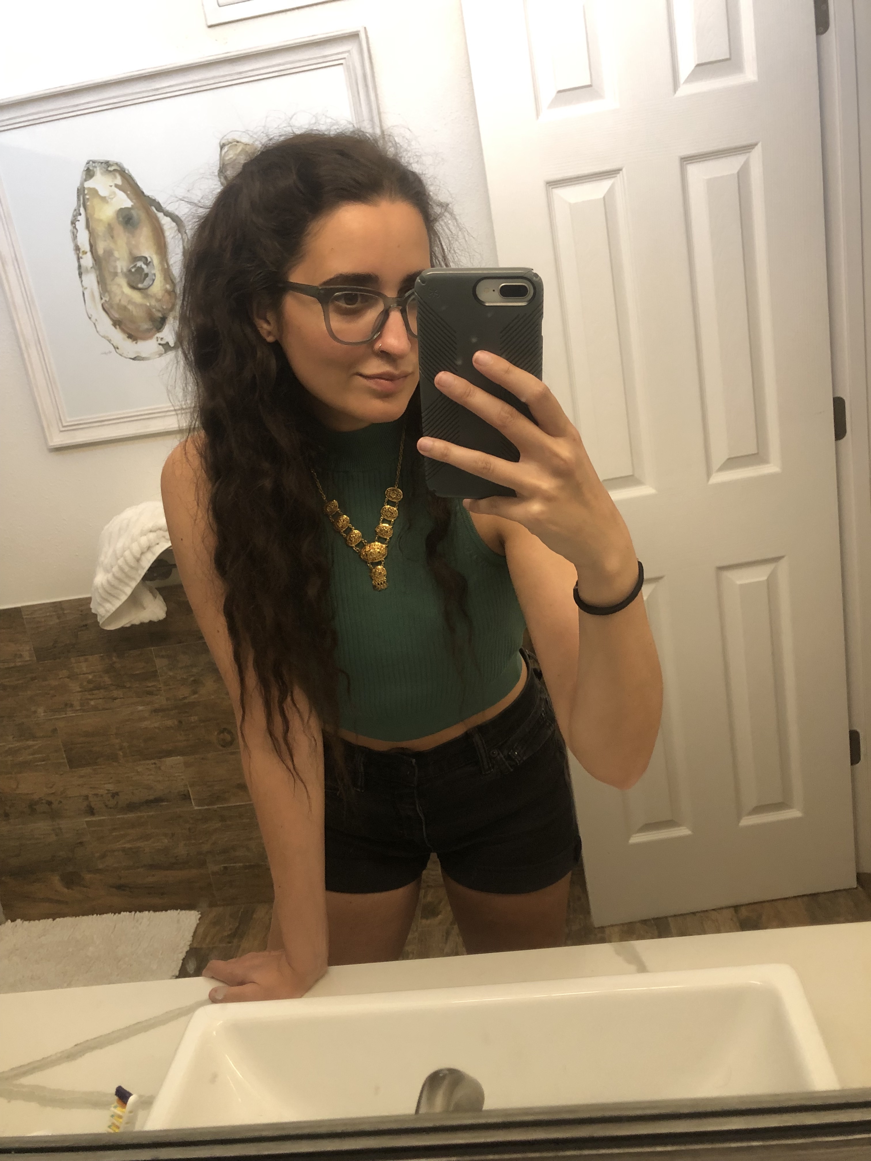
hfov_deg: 49.7
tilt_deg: -13.5
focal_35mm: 28
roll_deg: +9.8
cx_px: 436
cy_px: 580
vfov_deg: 63.4
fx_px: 939
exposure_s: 1/15
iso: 100
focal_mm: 3.99
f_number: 1.8
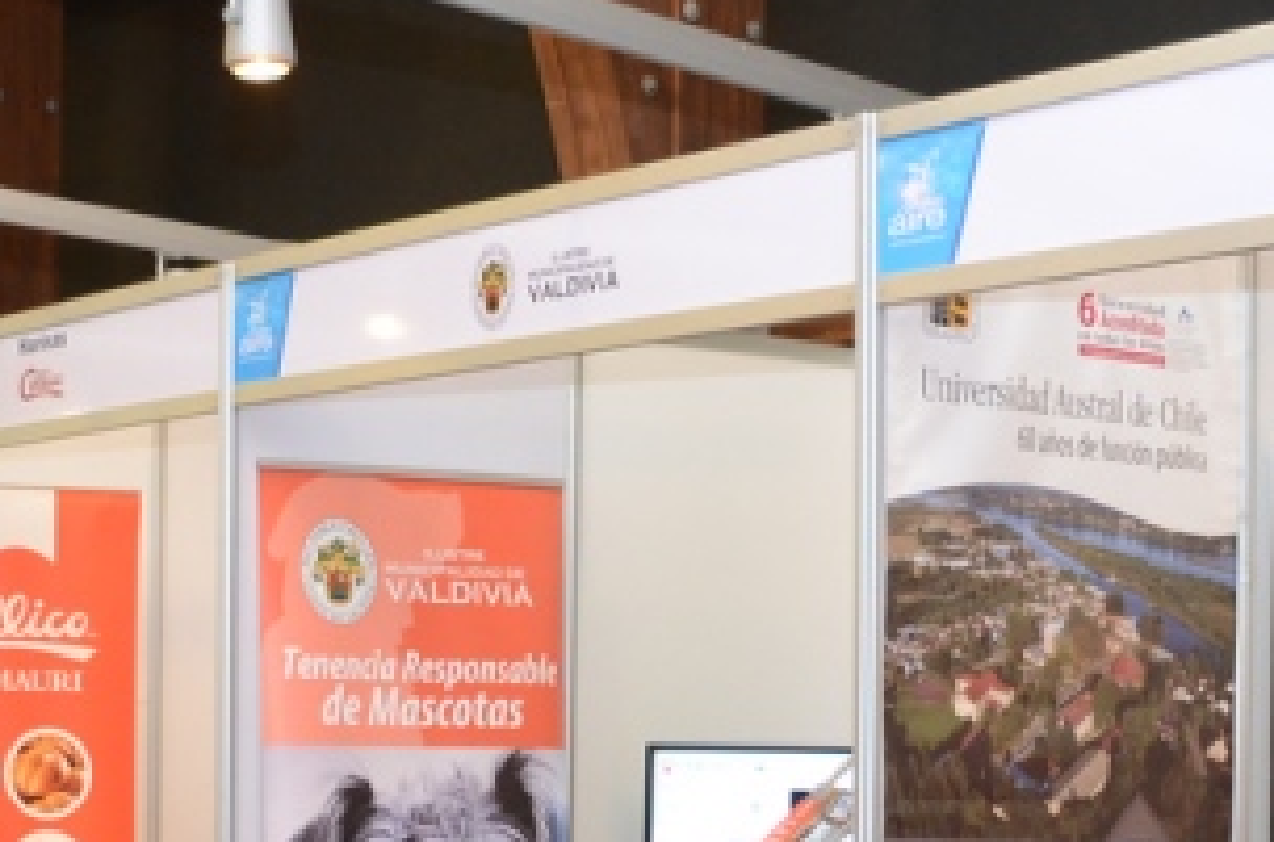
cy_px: 859
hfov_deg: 25.3
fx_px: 2824
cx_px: 469
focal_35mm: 80
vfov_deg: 16.6
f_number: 3.5
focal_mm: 18
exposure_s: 1/60
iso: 1000
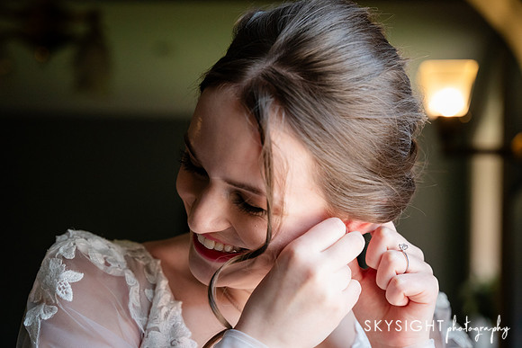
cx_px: 261
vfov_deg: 22.3
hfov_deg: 32.9
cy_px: 174
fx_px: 885
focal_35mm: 61
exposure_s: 1/640
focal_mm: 59
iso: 2000
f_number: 3.2
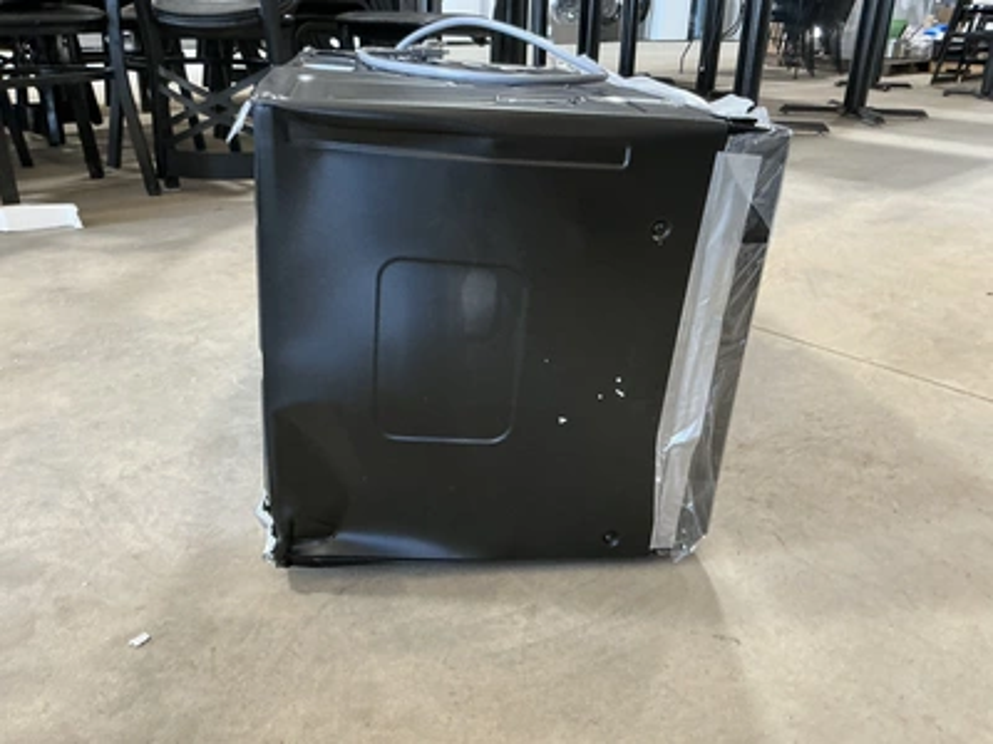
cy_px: 372
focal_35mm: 28
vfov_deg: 49.7
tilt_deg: -25.4
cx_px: 496
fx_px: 803
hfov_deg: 63.4
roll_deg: -0.8
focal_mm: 3
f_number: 1.8
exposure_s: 1/60
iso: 200
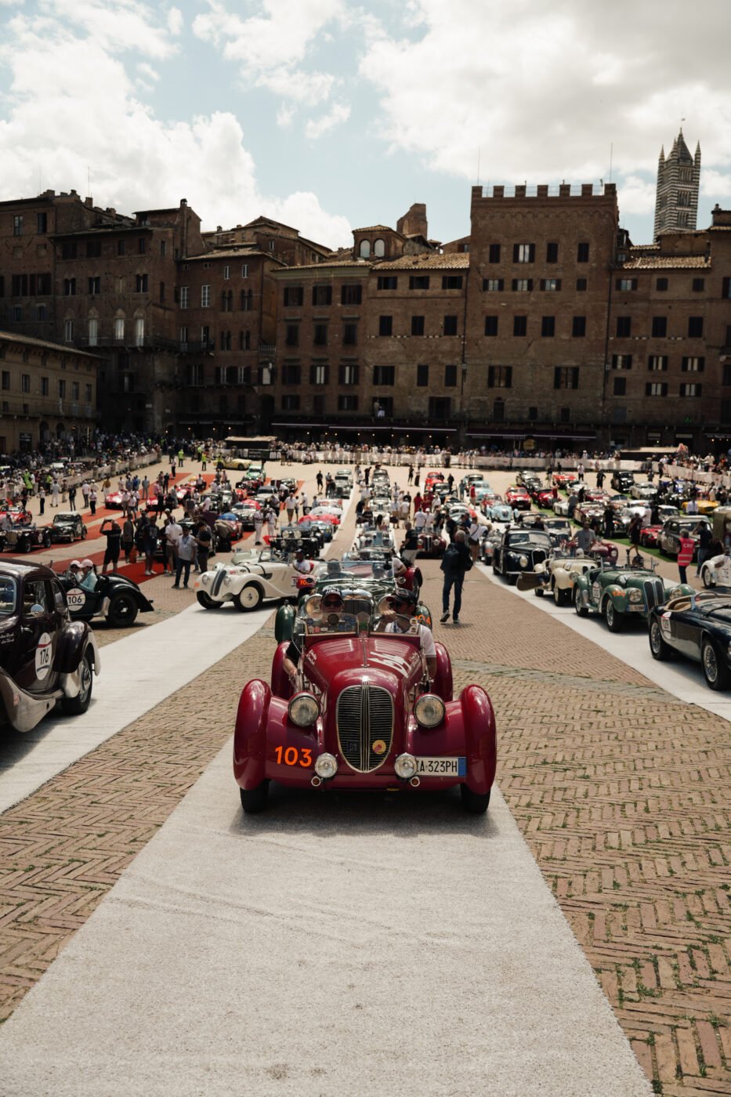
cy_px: 548
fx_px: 914
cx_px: 366
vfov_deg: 61.9
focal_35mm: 30
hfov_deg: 43.6
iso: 100
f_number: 4
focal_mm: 30
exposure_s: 1/500
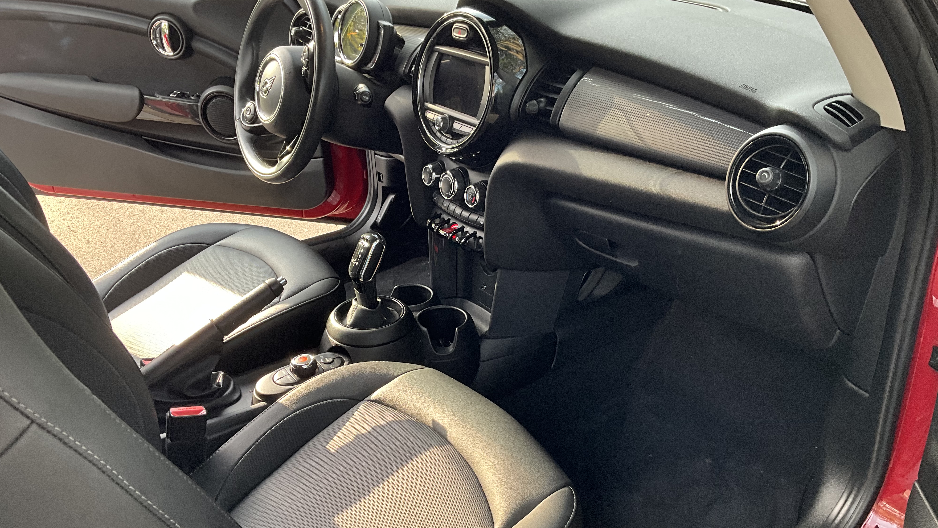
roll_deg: -0.6
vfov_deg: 36.6
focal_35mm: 32
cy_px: 293
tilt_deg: -25.8
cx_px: 466
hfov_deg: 61.0
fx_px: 796
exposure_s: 1/118
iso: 64
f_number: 1.8
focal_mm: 3
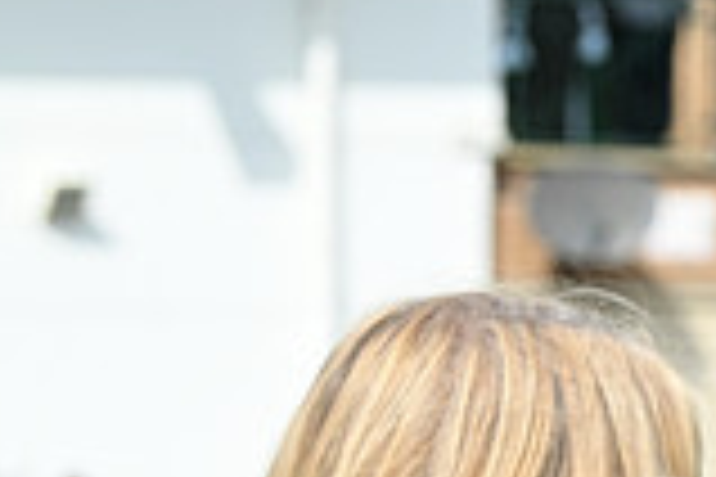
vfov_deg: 3.7
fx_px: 7398
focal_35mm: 372
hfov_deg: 5.5
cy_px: 808
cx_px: 1198
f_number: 5.6
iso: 400
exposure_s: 1/2000
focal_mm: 102
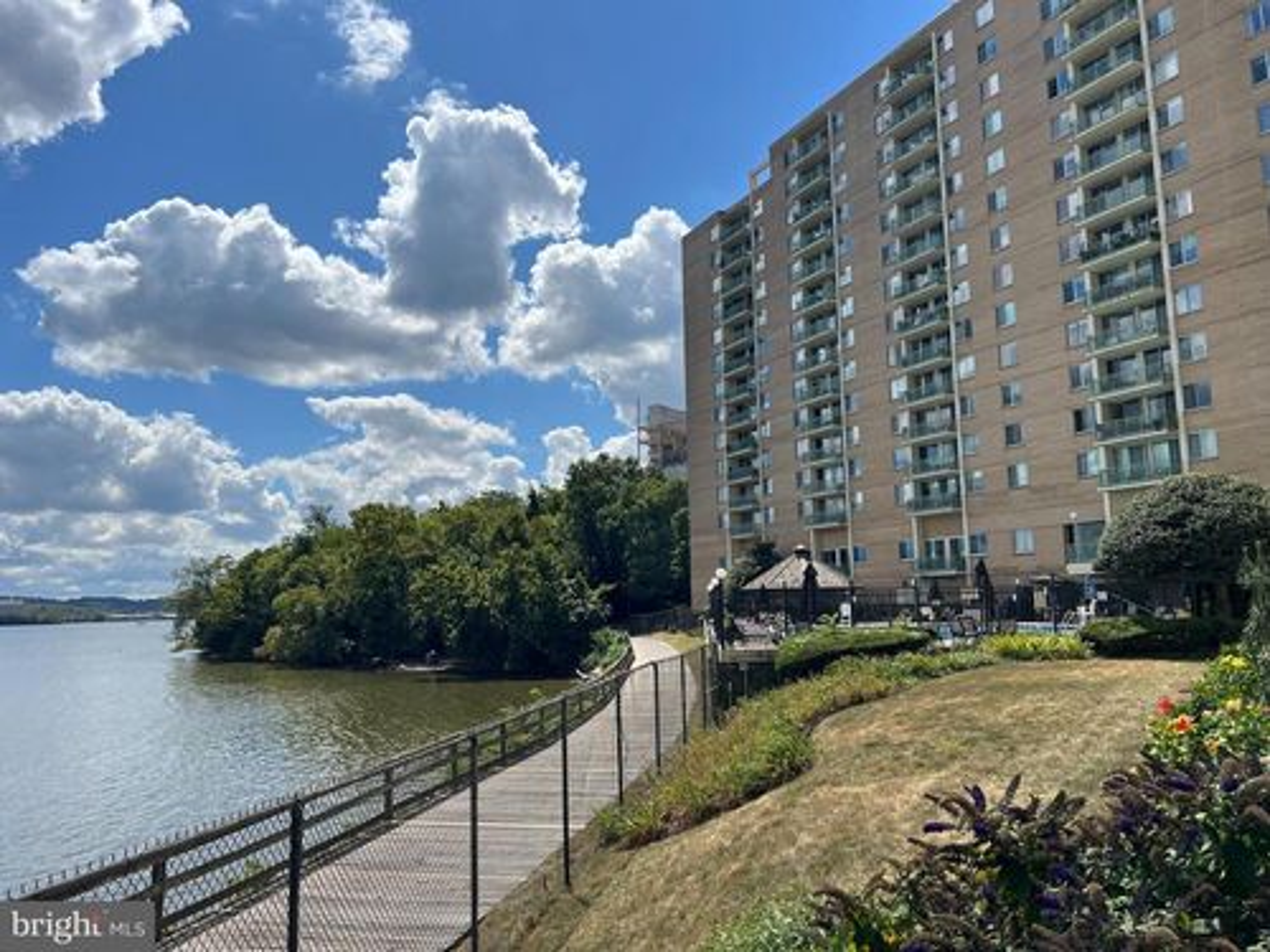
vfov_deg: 53.1
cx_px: 635
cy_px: 476
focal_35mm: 26
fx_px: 954
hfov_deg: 67.3
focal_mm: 5.7
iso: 50
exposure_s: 1/7463
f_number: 1.5
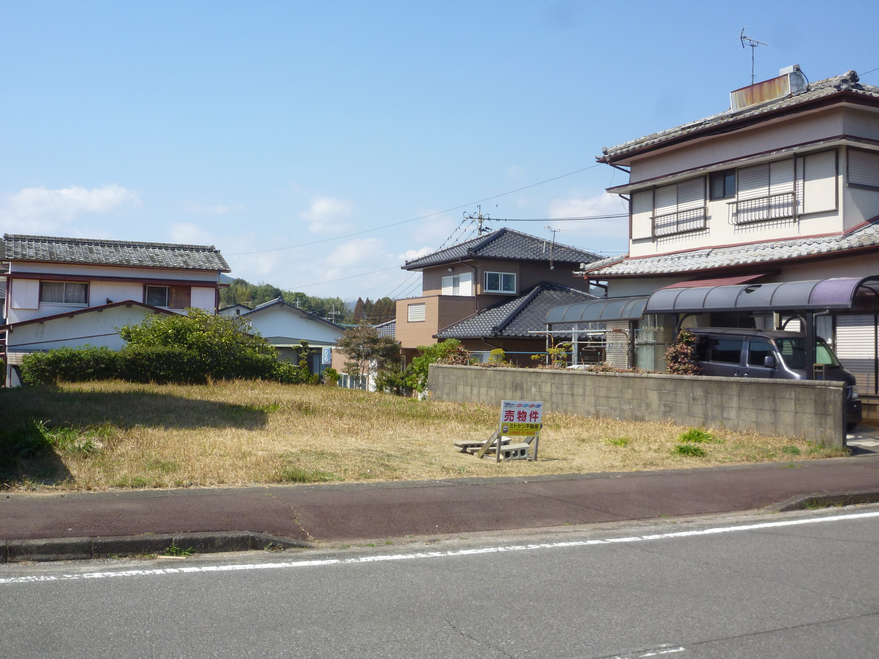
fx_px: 965
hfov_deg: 49.0
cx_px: 440
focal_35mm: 38
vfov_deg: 37.7
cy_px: 330
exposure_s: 1/400
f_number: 5
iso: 100
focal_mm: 6.8
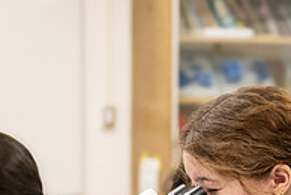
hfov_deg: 9.1
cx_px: 168
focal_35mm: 226
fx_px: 1830
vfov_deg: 6.0
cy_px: 297
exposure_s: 1/200
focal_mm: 70
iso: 2000
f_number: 4
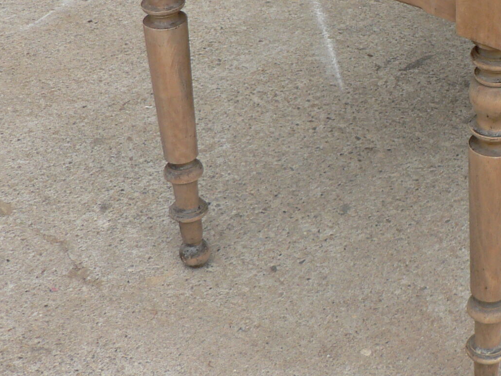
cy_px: 31
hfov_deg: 20.7
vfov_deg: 16.2
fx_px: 1303
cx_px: 554
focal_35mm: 90
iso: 80
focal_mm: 6
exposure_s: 1/200
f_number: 2.8
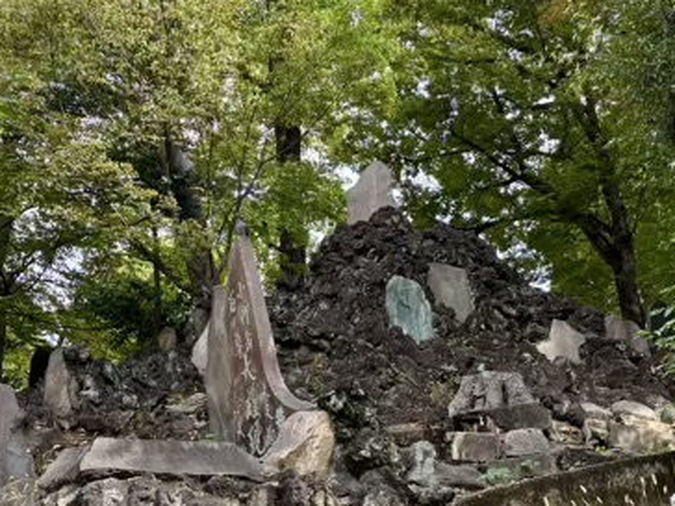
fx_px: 975
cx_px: 384
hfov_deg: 38.1
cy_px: 396
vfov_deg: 28.6
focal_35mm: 50
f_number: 1.6
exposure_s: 1/444
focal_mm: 5.96
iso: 50
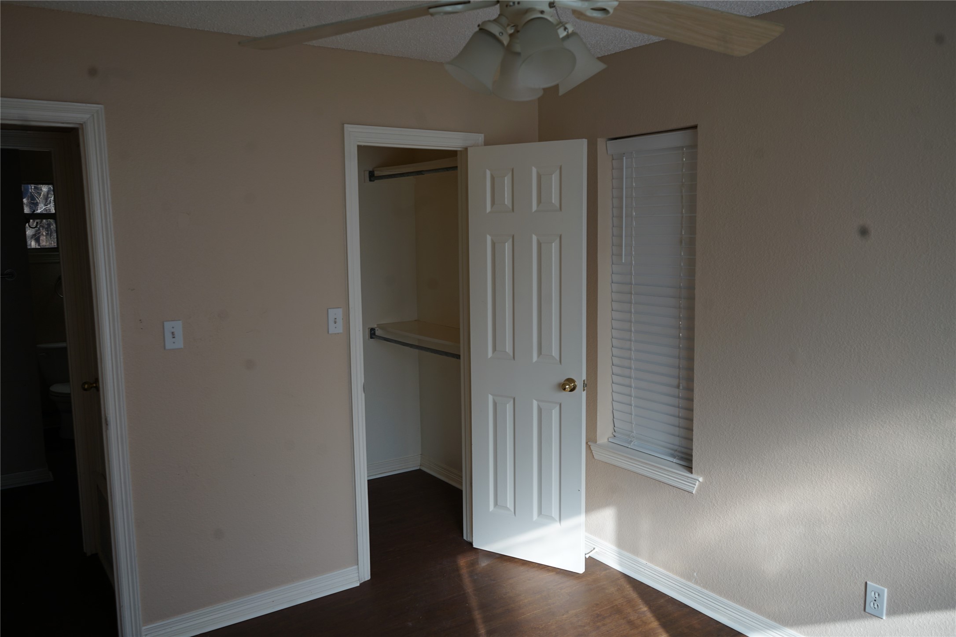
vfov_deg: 46.4
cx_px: 478
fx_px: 743
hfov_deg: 65.5
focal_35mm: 28
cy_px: 318
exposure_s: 1/100
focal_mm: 28
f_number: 7.1
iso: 100
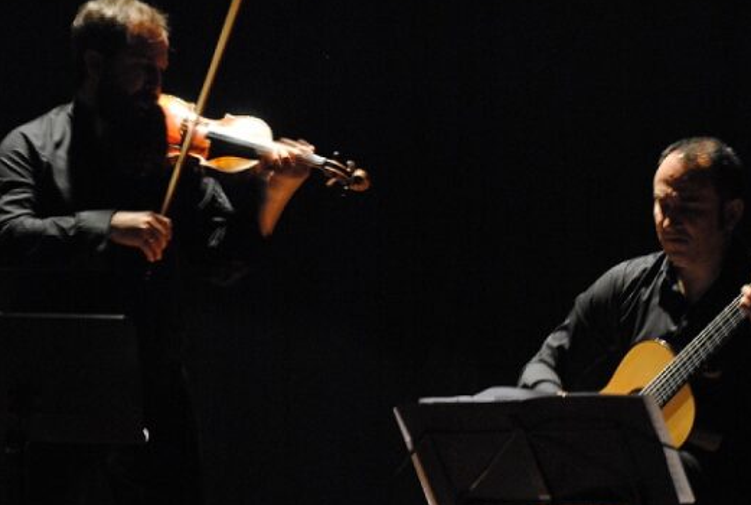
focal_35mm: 243
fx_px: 5081
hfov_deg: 8.5
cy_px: 282
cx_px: 388
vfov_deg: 5.7
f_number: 4.2
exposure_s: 1/10
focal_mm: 110
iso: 1600
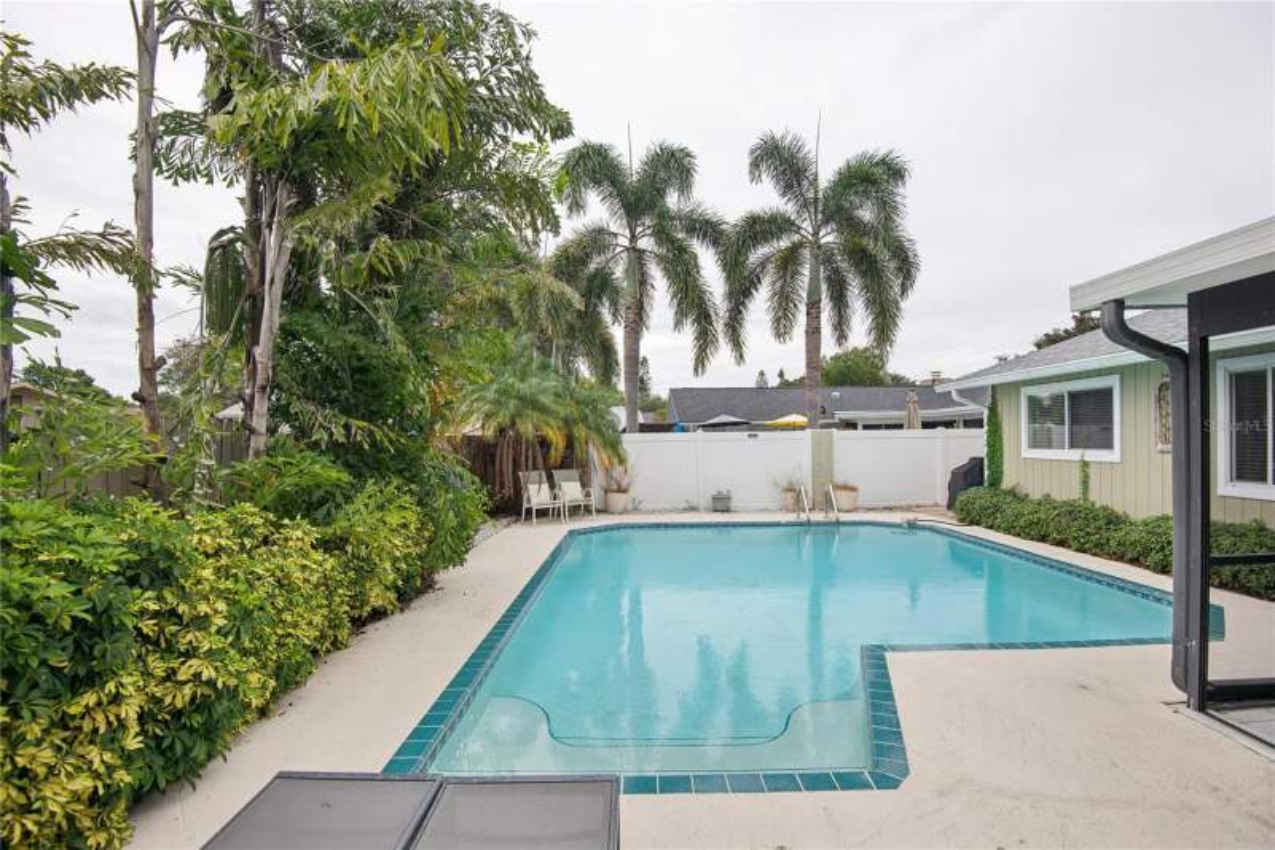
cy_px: 425
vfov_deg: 73.7
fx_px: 567
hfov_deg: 96.7
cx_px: 638
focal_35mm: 16
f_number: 7.1
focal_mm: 16
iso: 100
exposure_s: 1/250
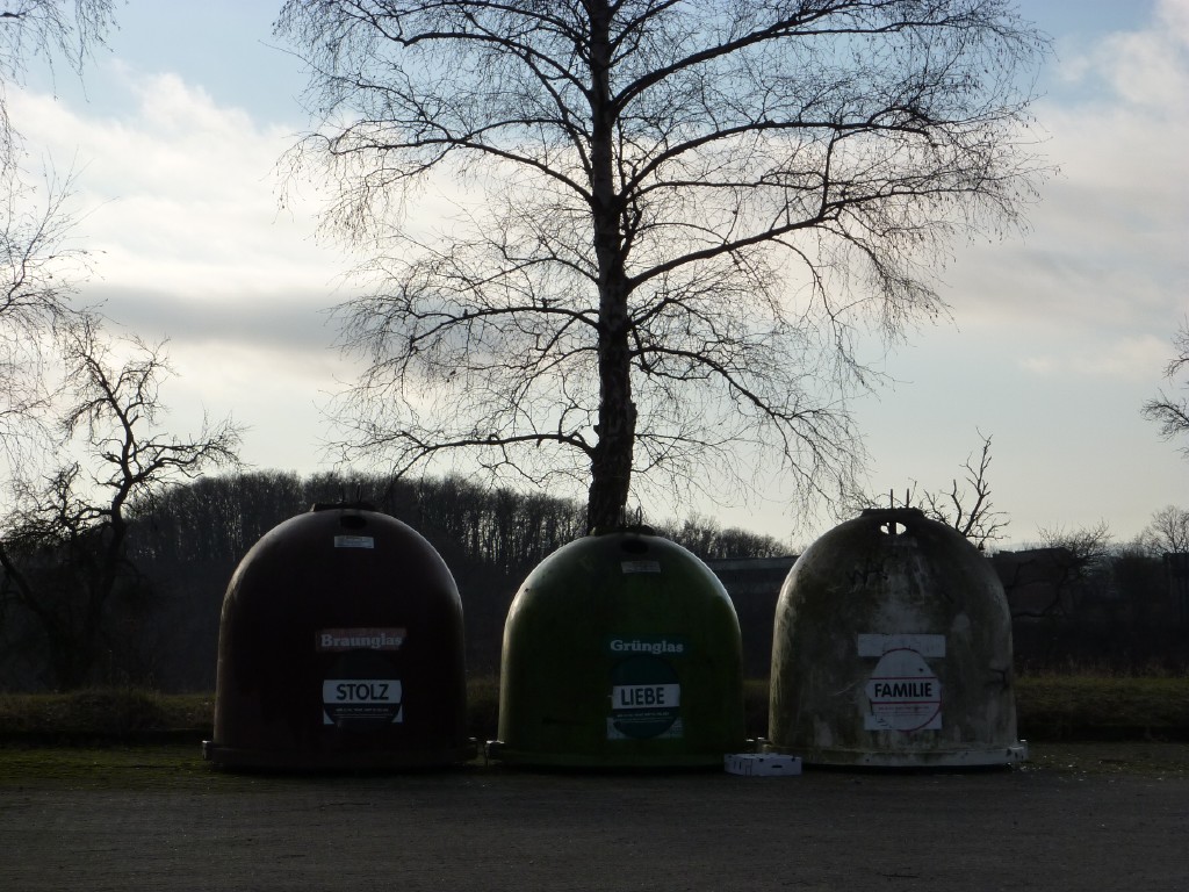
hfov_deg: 20.4
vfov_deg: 15.4
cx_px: 594
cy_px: 446
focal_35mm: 96
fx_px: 3297
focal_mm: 15.8
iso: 125
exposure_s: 1/640
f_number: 5.6
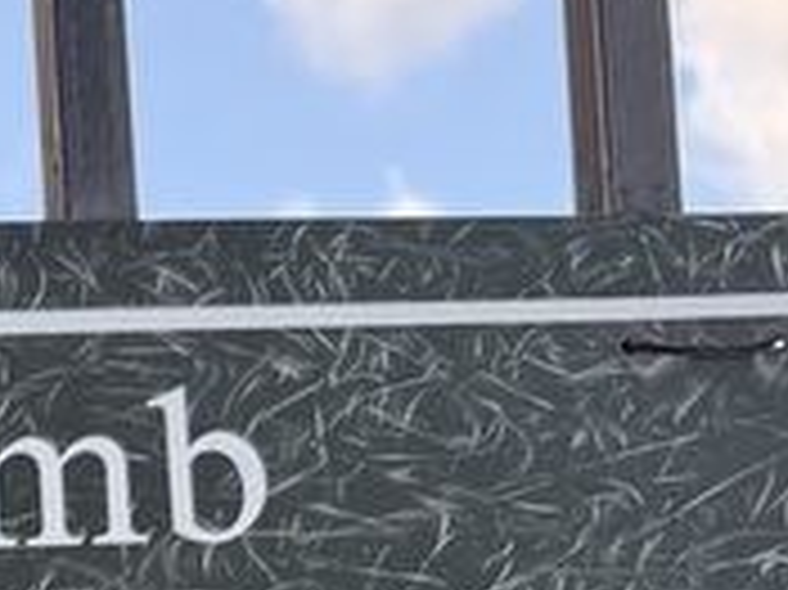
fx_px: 2502
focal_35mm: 110
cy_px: 1175
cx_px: -491
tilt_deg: +10.4
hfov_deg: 16.0
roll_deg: +0.9
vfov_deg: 12.0
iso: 80
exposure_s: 1/144
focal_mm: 6.76
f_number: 1.78
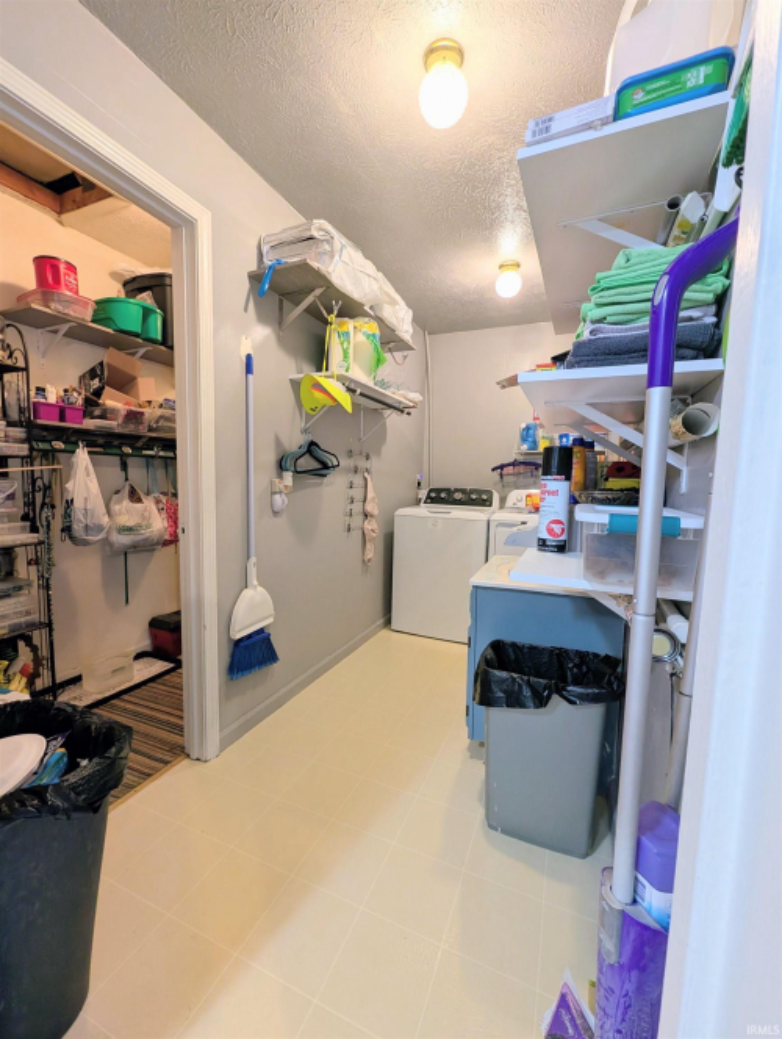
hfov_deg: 90.1
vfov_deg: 106.1
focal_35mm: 13
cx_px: 391
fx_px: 391
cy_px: 520
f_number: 2.2
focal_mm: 1.95
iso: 103
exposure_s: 1/24
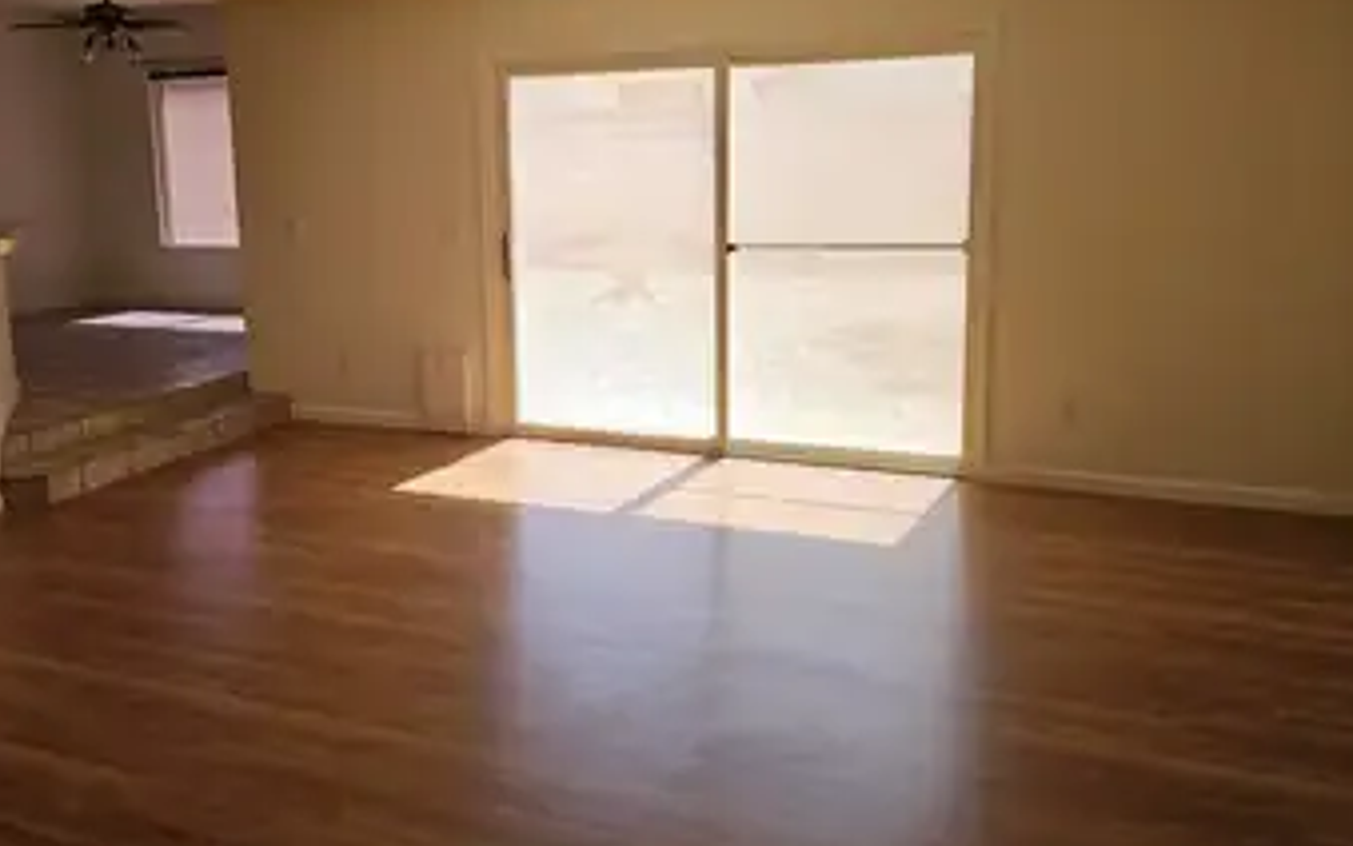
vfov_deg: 41.5
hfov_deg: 62.7
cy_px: 315
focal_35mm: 30
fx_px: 1106
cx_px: 591
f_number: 1.8
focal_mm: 5
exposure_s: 1/353
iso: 50
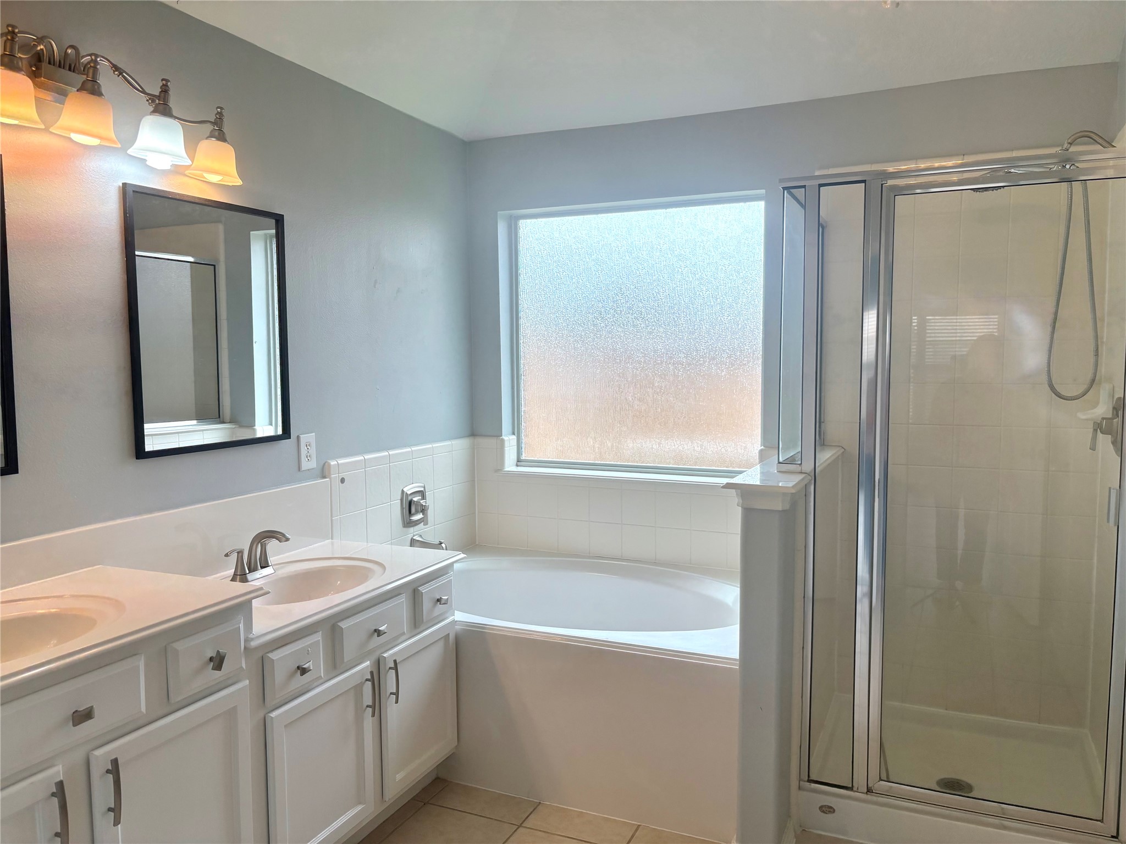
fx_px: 846
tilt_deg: -4.3
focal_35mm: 26
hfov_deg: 67.3
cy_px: 422
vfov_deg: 53.1
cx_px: 563
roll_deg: +0.5
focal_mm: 5.96
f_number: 1.6
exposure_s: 1/500
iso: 64
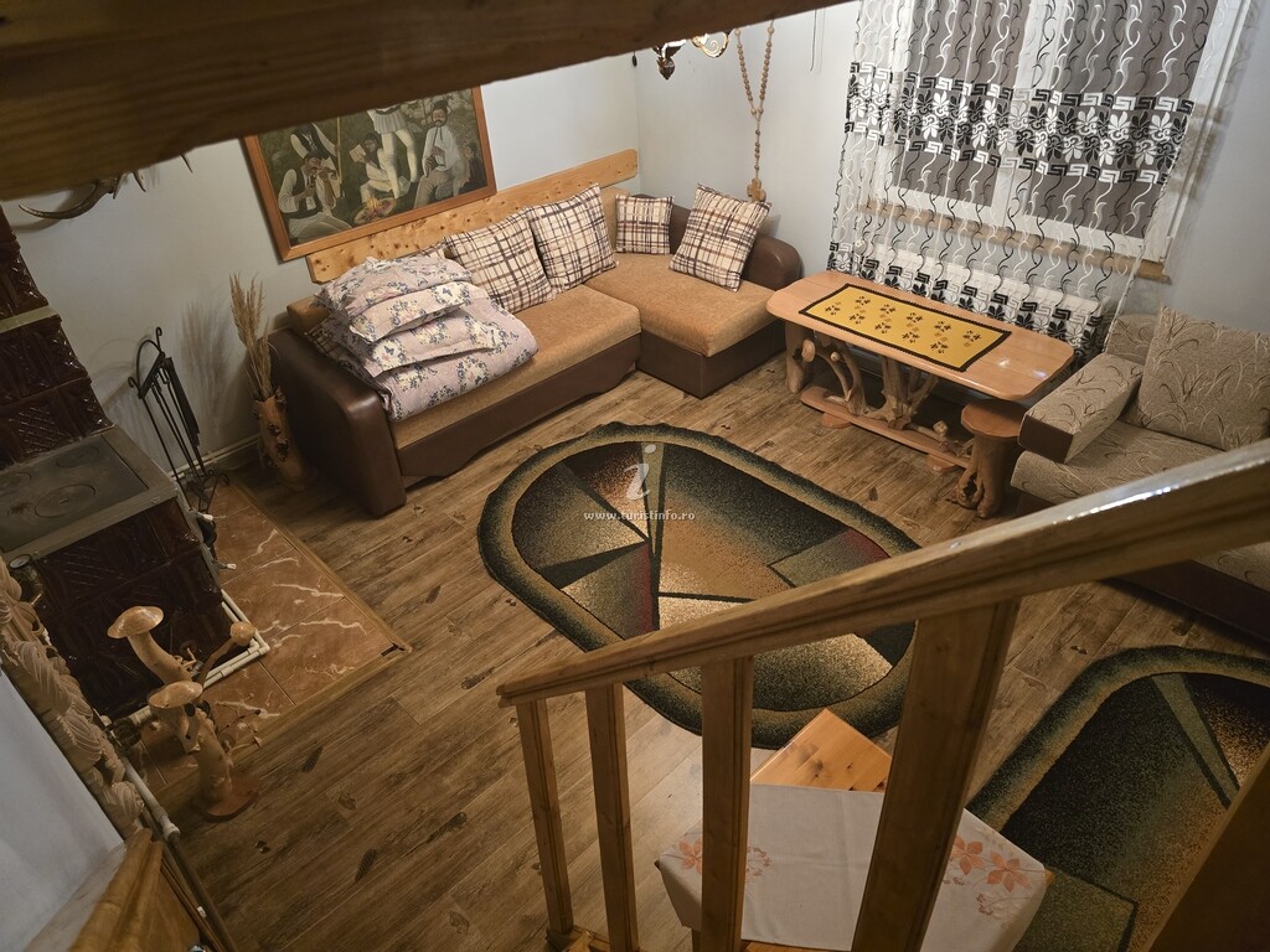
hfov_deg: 73.9
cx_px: 635
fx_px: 844
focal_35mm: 23
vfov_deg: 58.9
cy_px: 476
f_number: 1.7
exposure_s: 1/60
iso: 1250
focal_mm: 6.3
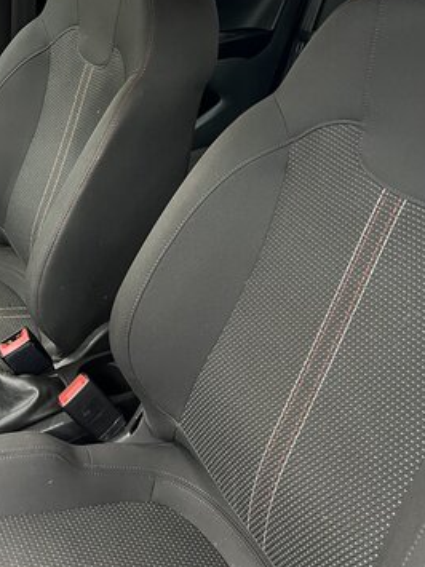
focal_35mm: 44
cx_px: 224
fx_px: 721
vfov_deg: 41.4
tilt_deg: -21.7
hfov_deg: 32.8
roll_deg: +0.6
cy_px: 125
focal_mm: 5.7
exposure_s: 1/33
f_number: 1.5
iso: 500
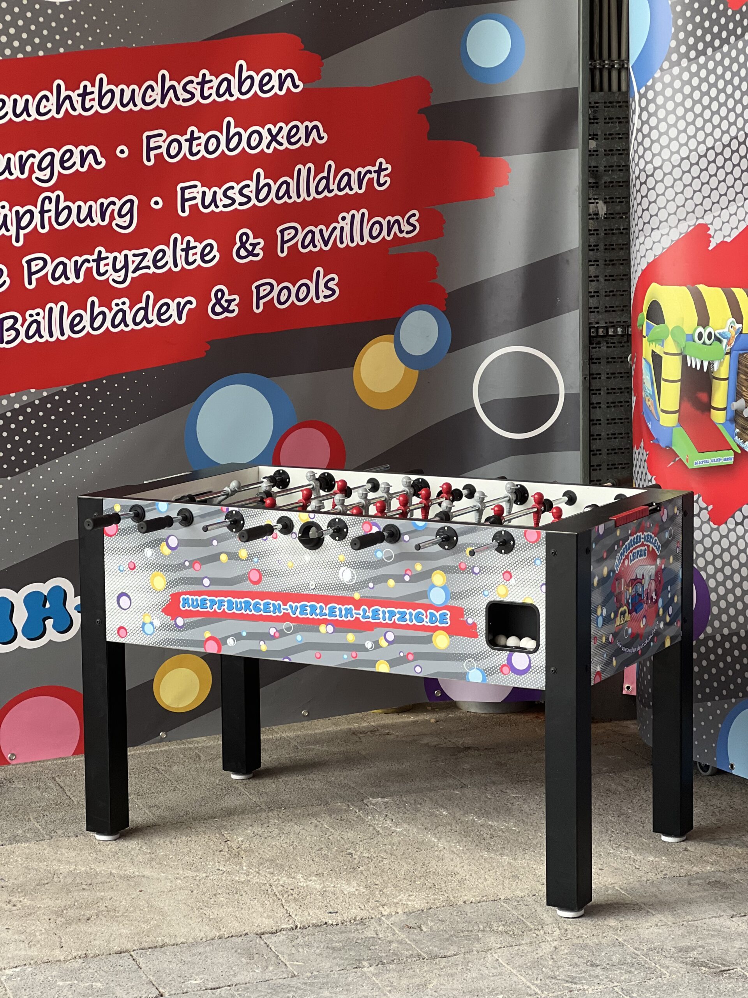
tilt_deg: -7.2
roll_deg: +0.7
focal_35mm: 77
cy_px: 499
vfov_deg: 25.3
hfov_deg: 19.1
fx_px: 2218
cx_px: 374
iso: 80
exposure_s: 1/121
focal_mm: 9
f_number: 2.8
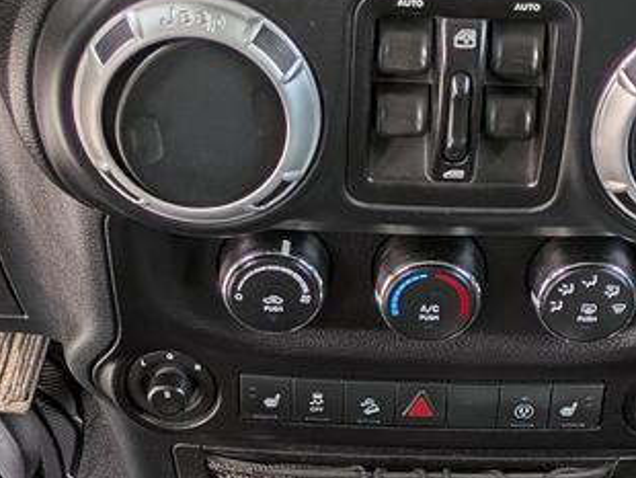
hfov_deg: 19.0
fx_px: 1894
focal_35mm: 103
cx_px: 372
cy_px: 560
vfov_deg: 14.0
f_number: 1.89
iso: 40
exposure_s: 1/117
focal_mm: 5.43
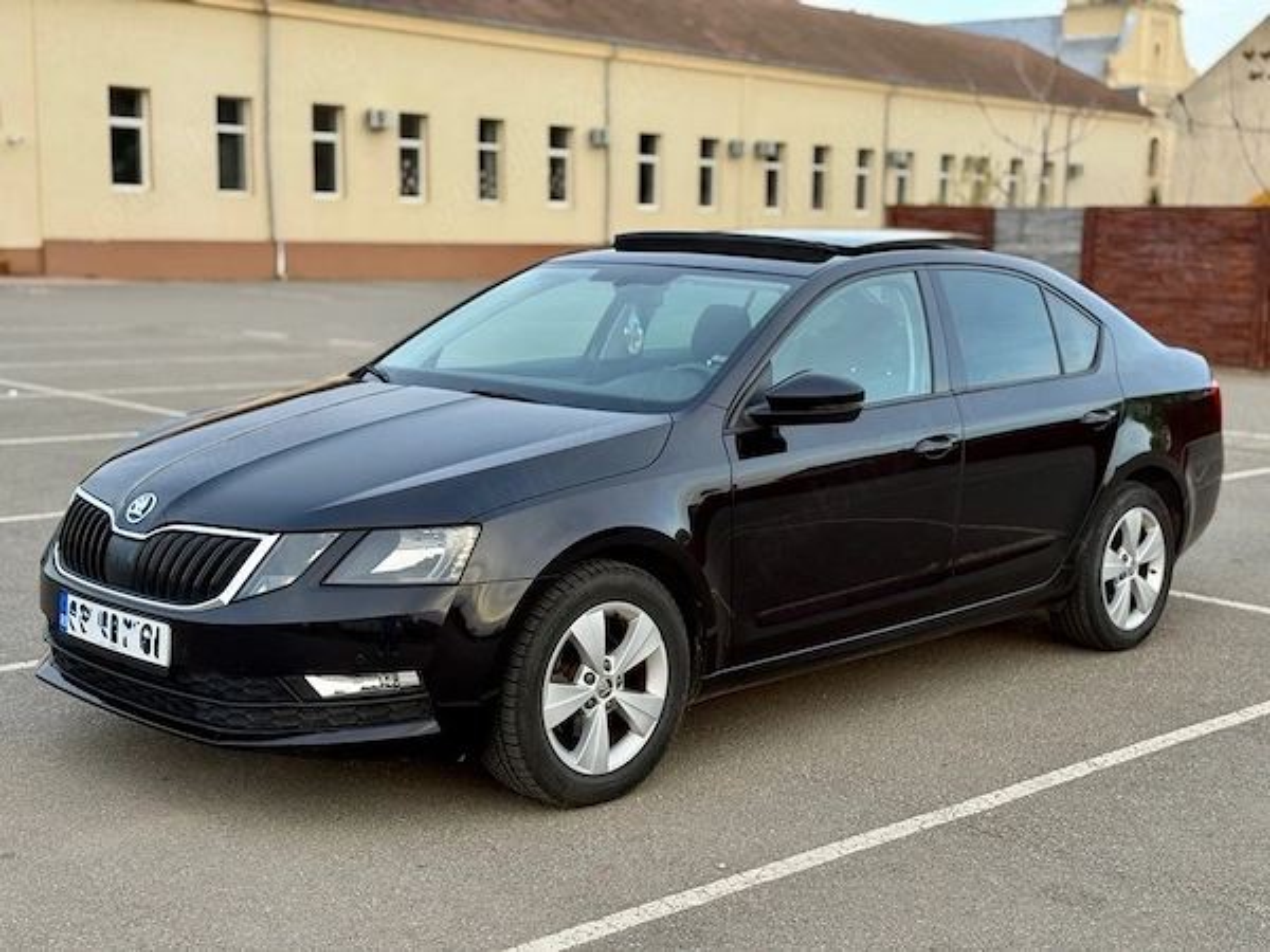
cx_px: 635
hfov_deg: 39.7
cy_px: 476
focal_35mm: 48
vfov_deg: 30.3
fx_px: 1761
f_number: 1.78
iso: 64
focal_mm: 6.76
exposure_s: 1/493
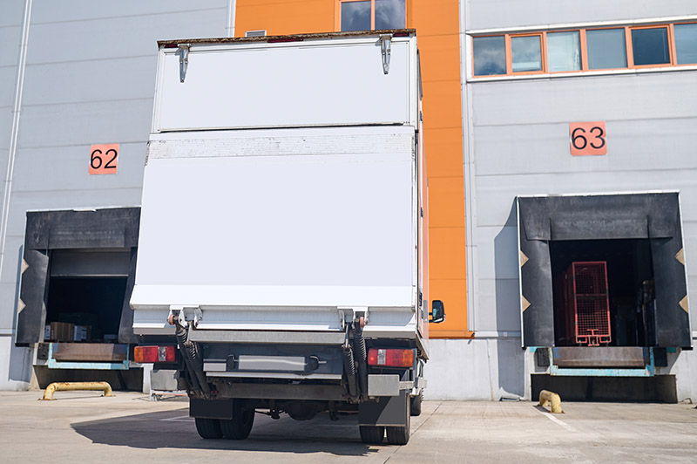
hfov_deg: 54.5
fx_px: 677
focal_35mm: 35
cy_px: 232
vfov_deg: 37.8
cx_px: 348
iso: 100
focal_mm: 35
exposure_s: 1/4000
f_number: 3.5
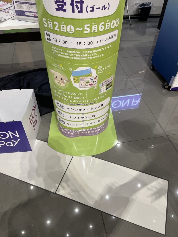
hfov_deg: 53.1
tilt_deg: -47.2
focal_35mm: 26
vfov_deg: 67.3
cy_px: 118
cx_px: 89
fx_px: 178
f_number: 1.6
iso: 100
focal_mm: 5.1
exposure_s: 1/120
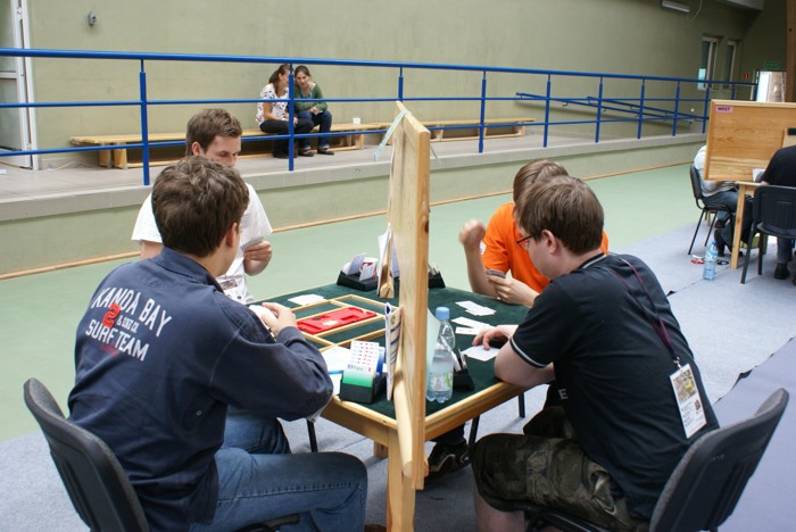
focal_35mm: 33
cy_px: 266
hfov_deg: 57.2
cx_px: 398
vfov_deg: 40.0
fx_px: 730
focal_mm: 22
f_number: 5.6
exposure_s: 1/25
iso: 200
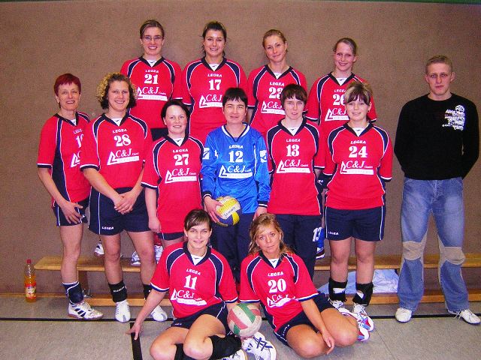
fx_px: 500
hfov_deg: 51.4
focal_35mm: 36
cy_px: 180
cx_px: 240
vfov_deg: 39.7
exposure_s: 1/60.1
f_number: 2.6
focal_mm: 4.7
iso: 400
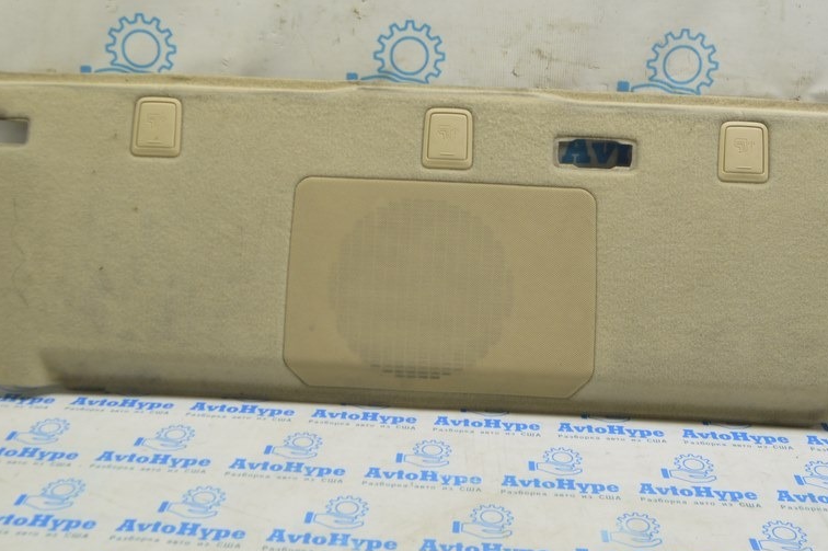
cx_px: 432
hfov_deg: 45.8
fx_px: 981
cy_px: 214
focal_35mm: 43
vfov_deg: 31.3
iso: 400
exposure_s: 1/20
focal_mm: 21
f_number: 5.6
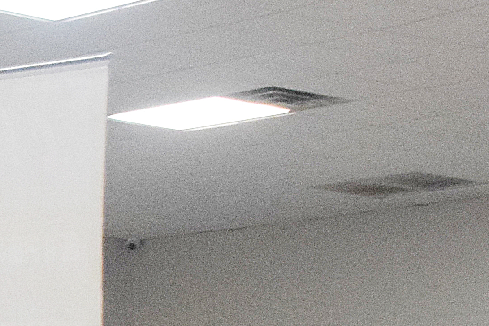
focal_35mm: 256
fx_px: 3473
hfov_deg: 7.7
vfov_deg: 5.2
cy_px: 812
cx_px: -453
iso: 3200
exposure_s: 1/100
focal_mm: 31
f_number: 4
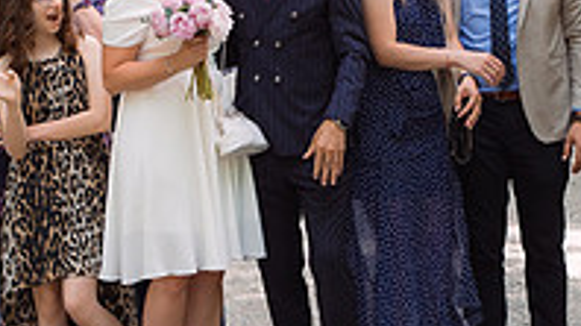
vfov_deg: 8.3
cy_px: -14
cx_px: 369
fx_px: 2232
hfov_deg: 14.8
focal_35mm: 145
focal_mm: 40
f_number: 4
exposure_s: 1/400
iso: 500
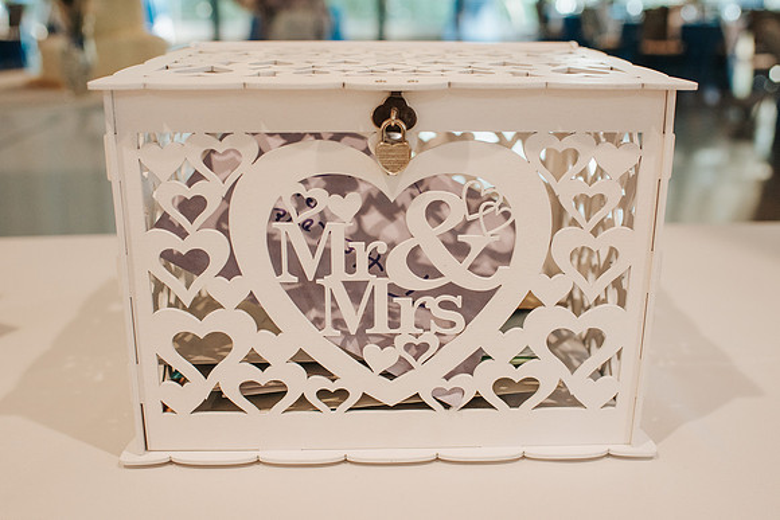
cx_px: 414
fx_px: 824
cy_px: 260
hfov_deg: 50.6
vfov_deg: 35.0
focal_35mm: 38
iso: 1000
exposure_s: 1/400
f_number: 4
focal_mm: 35
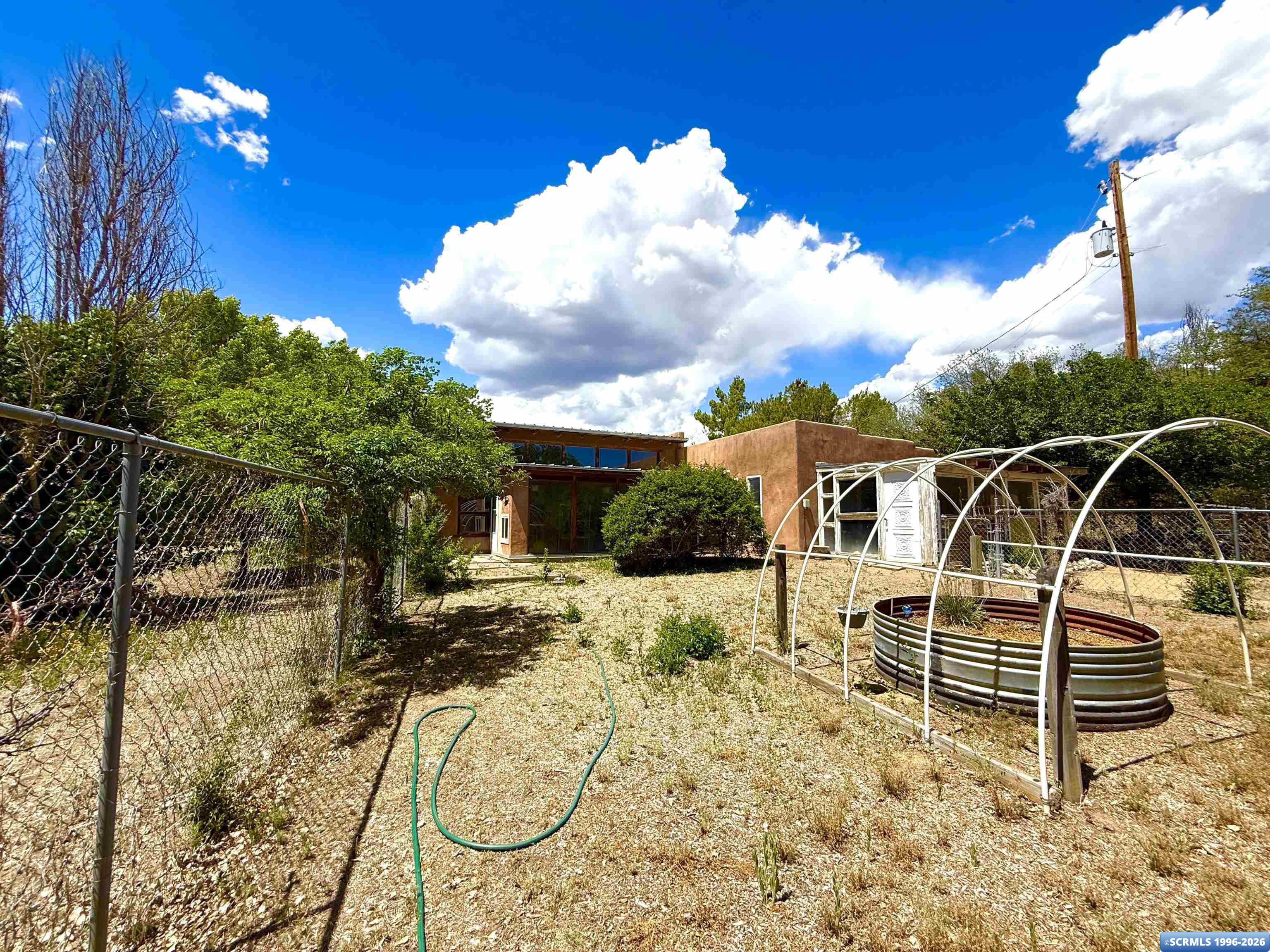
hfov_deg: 102.1
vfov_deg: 85.7
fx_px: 514
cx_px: 635
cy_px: 476
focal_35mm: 14
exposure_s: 1/2506
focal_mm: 2.22
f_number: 2.2
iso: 50
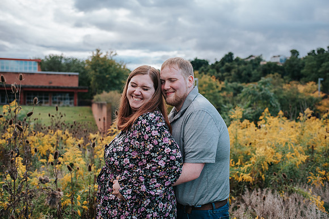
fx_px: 320
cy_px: 110
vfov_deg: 37.9
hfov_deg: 54.4
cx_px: 164
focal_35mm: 35
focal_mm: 35
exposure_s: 1/1250
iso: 1000
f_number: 3.2
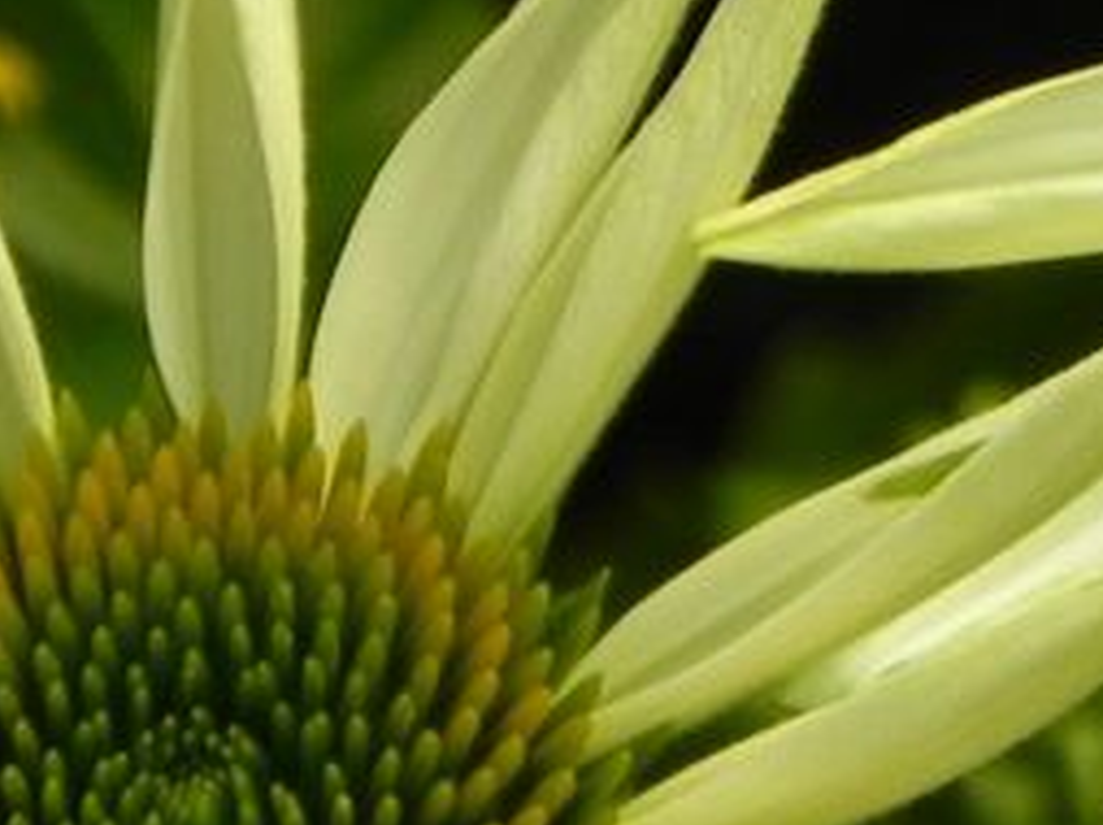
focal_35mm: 774
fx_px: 24639
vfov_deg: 1.9
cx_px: 1157
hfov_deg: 2.6
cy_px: 174
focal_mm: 32.7
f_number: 5
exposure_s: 1/1250
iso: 160
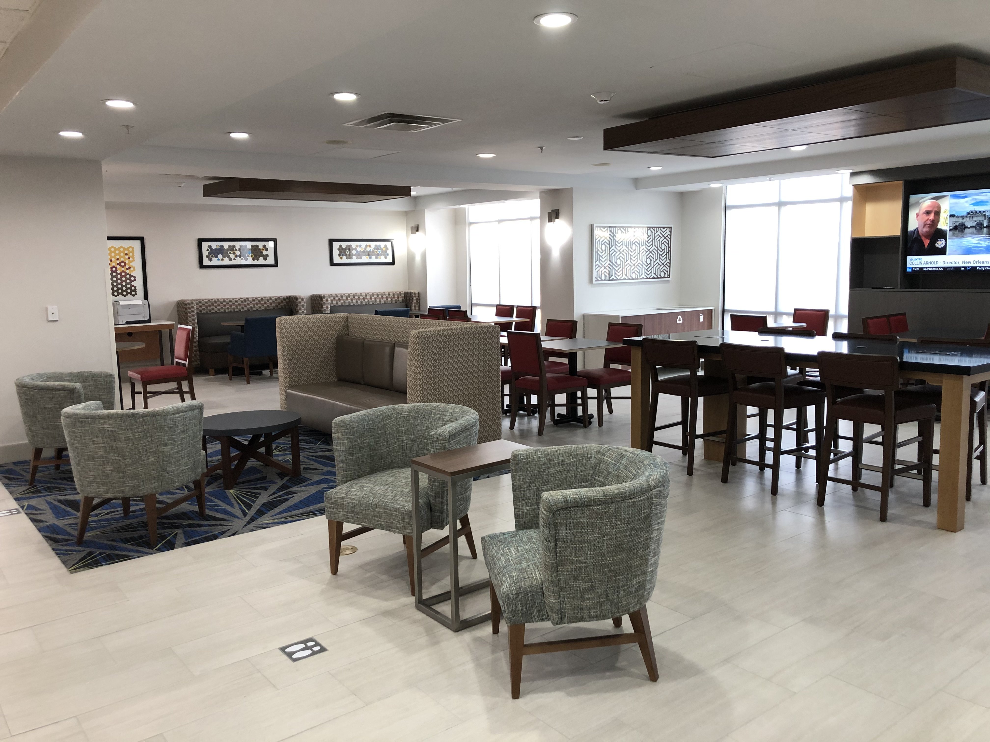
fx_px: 801
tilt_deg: -9.0
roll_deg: +2.0
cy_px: 371
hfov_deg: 63.4
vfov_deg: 49.7
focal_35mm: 28
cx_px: 495
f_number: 1.8
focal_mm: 3.99
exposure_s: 1/30
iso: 40
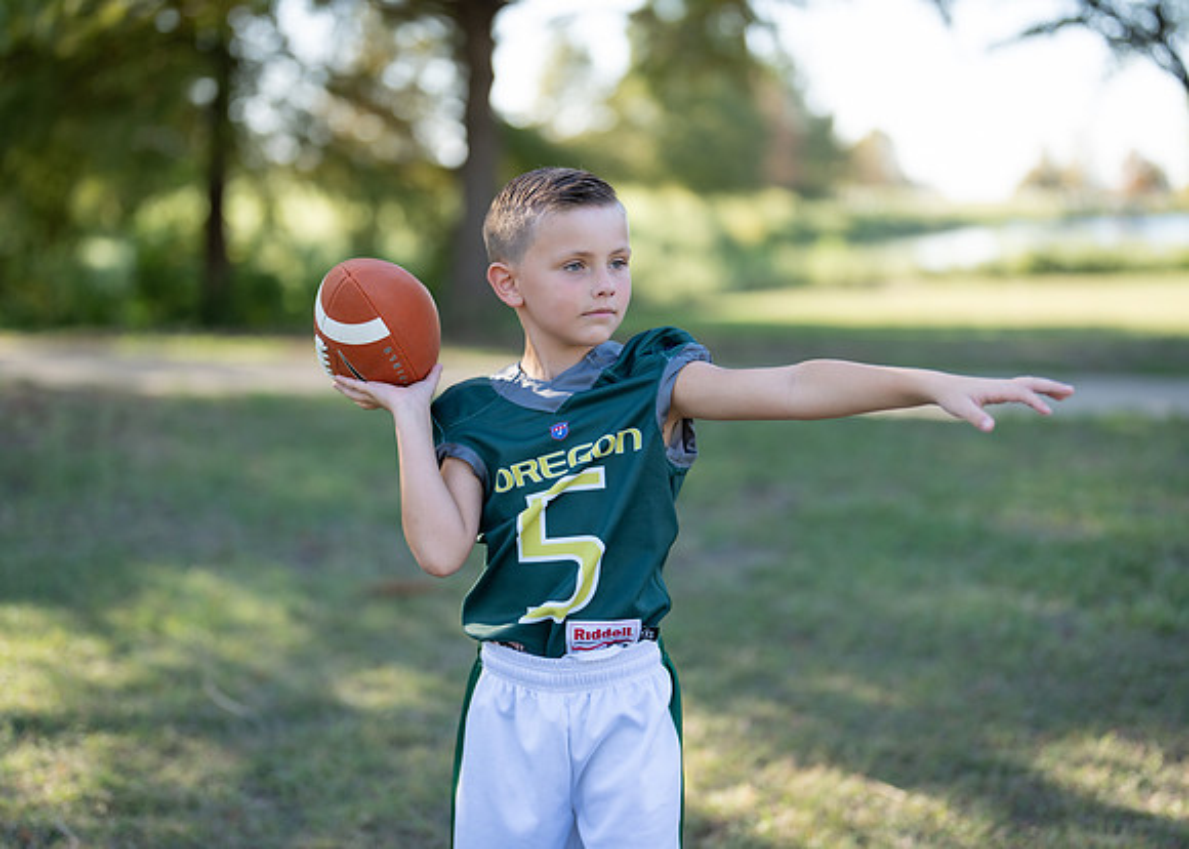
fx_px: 1769
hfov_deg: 37.2
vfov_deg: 27.0
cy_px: 424
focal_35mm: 52
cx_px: 594
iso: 100
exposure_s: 1/1250
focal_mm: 50
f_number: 1.2
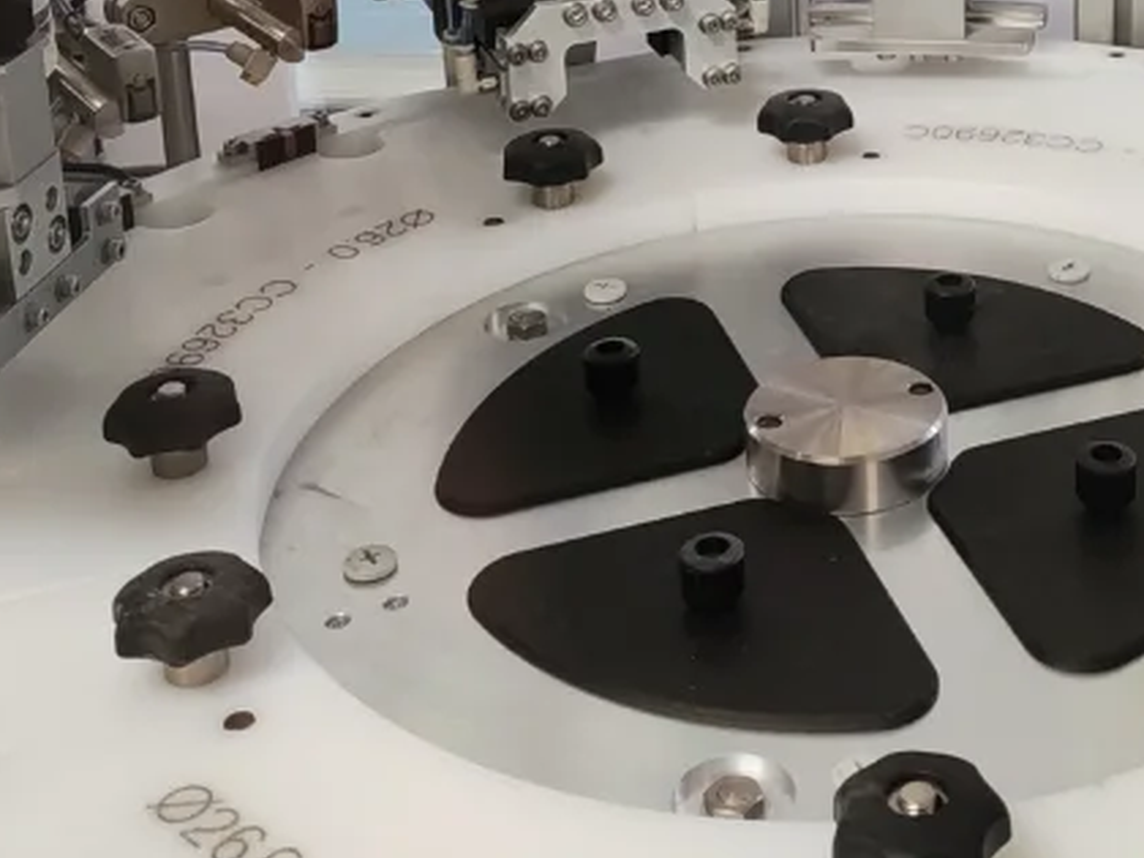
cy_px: -132
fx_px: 2016
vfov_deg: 22.4
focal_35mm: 61
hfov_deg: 31.0
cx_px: 888
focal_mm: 4.71
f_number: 1.79
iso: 513
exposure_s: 1/50
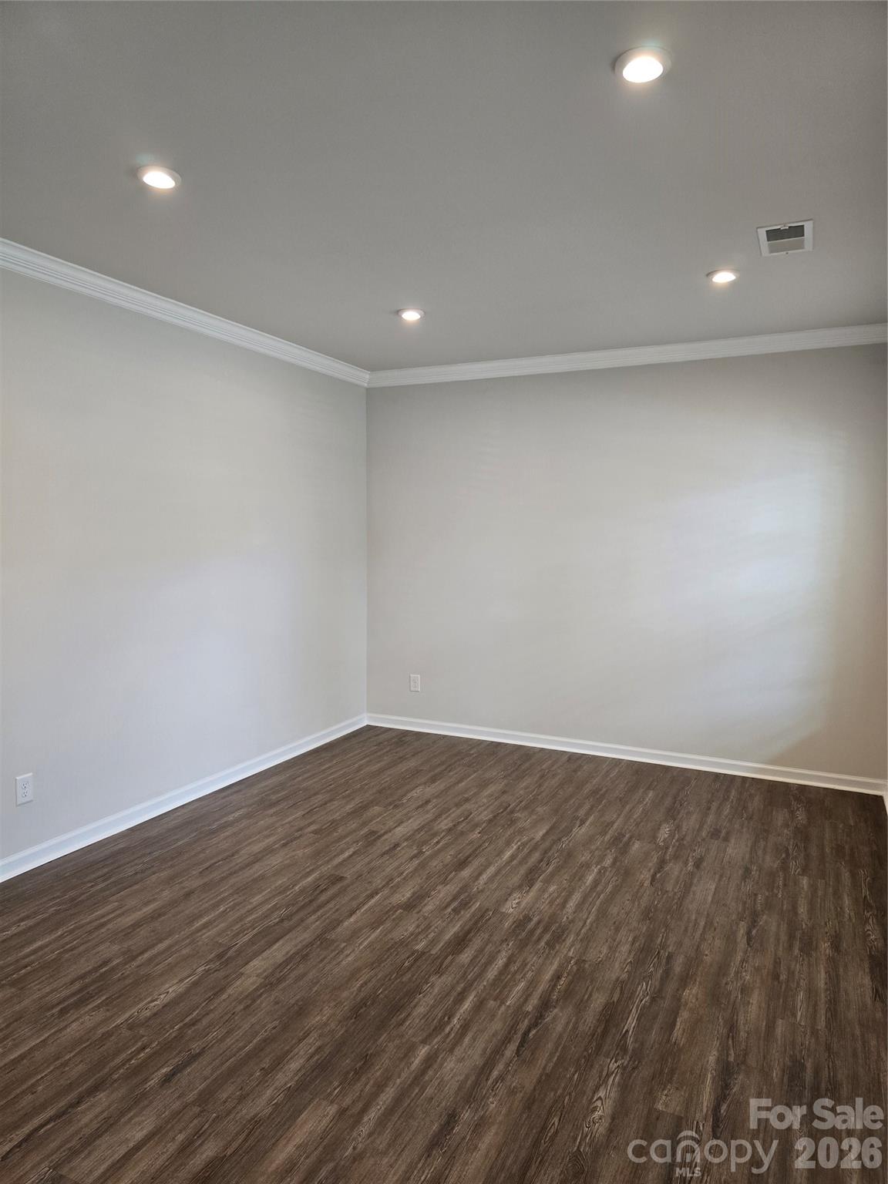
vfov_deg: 73.9
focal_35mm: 23
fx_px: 787
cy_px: 592
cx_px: 444
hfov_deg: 58.9
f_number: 1.7
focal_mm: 6.3
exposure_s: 1/120
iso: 160
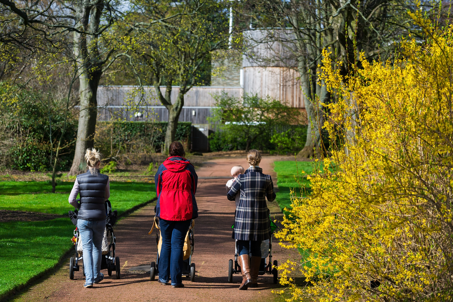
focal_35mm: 102
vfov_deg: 13.4
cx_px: 226
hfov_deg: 20.0
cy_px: 151
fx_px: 1283
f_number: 5.6
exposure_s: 1/800
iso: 200
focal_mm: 102
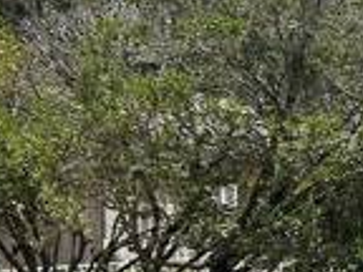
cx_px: 890
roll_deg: +2.3
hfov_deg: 11.3
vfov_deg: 10.3
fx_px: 1510
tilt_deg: +0.1
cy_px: 128
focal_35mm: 144
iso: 50
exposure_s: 1/3831
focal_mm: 5.7
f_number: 1.5
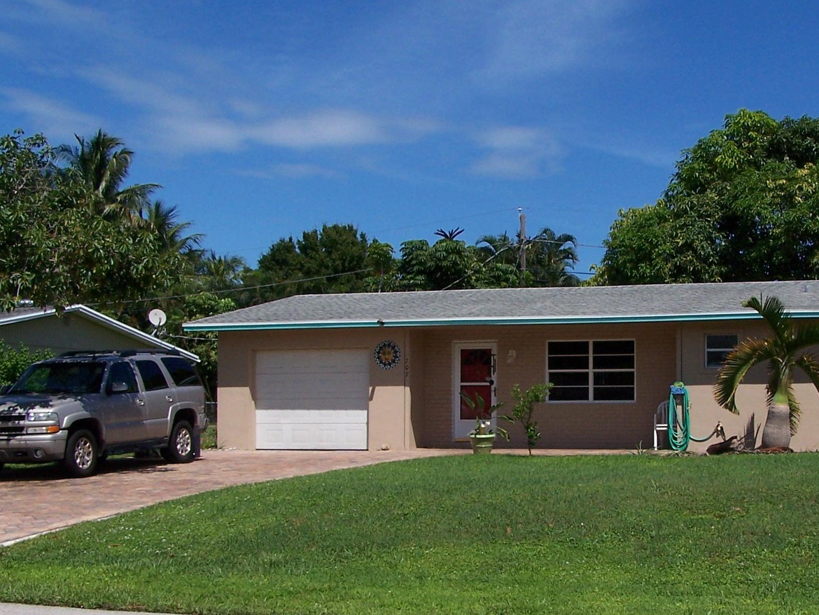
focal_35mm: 57
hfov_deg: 33.4
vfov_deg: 25.6
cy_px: 367
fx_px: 1349
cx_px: 573
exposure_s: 1/750
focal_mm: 6.7
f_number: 5.6
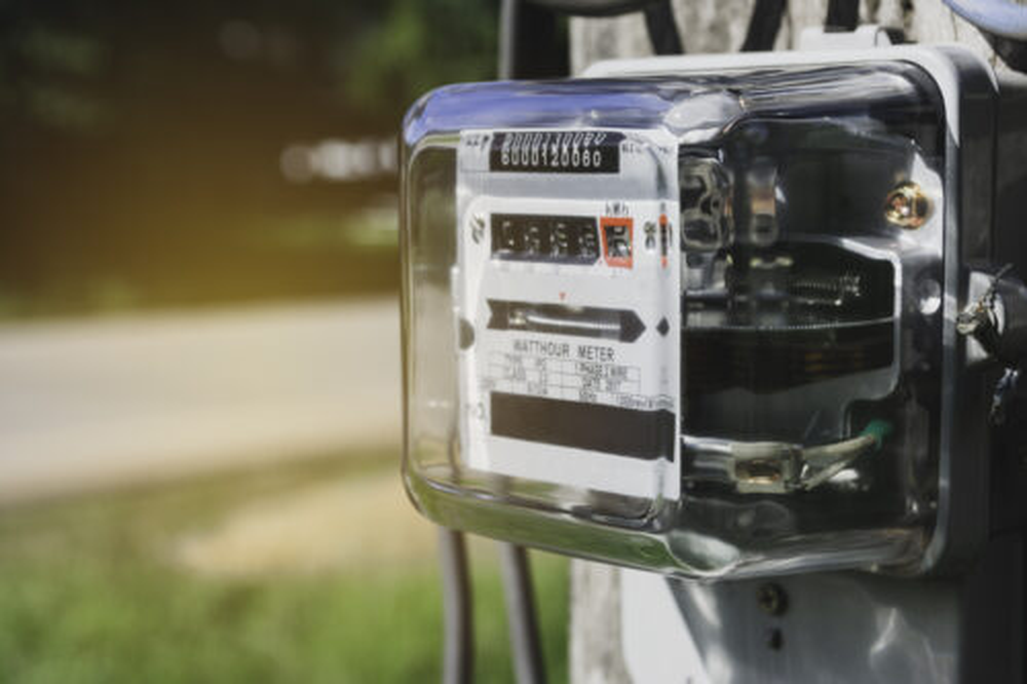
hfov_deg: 29.9
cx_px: 514
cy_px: 342
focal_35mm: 68
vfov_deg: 20.1
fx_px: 1925
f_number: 5.6
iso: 100
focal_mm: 45
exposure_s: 1/750
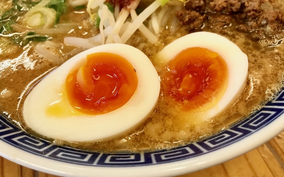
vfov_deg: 41.8
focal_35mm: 30
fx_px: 232
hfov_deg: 62.9
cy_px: 82
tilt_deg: -51.0
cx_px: 141
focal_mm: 3.99
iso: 32
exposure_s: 1/30
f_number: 1.8
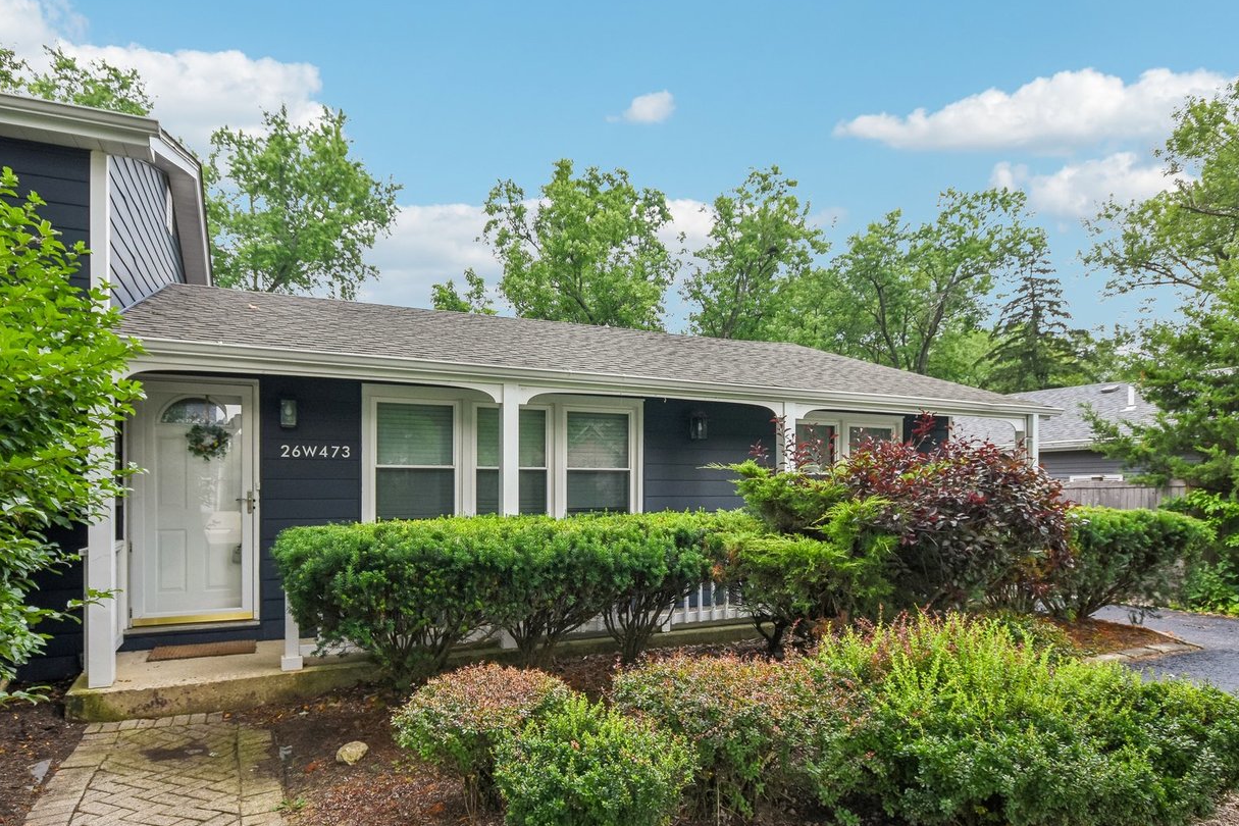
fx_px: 688
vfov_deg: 61.4
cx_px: 597
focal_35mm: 20
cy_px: 497
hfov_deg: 83.9
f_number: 8
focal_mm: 10
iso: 400
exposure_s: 1/60
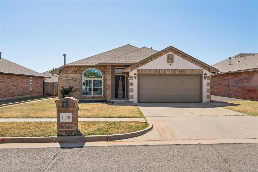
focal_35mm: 31
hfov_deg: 60.3
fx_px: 222
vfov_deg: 42.3
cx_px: 129
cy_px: 86
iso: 200
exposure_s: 1/800
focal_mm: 31
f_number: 7.1
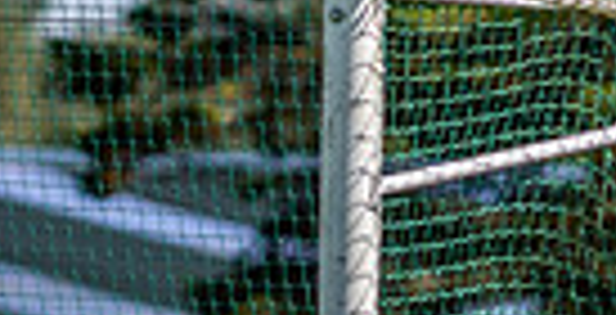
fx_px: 33924
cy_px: 865
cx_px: -117
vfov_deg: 0.5
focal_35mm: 2122
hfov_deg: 1.0
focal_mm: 300
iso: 100
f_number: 2.8
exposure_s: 1/2000
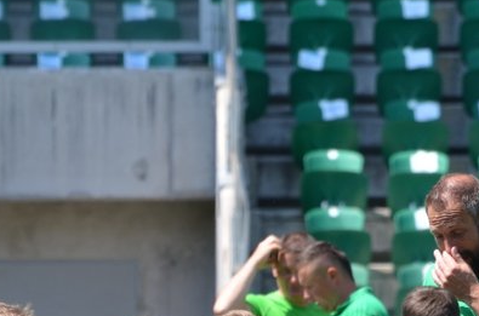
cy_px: 467
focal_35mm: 958
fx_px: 12711
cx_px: 327
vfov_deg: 1.4
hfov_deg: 2.2
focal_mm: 210
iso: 200
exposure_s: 1/500
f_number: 5.6
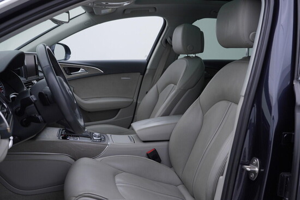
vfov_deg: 36.9
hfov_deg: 53.1
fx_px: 300
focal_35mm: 36
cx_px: 150
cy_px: 100
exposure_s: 1/60
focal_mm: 24
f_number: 3.5
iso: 125
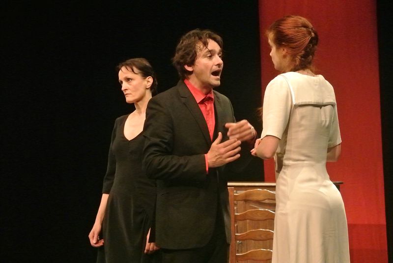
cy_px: 132
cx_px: 196
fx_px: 1300
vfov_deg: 11.5
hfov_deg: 17.2
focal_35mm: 119
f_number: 4
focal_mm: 44.2
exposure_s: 1/100
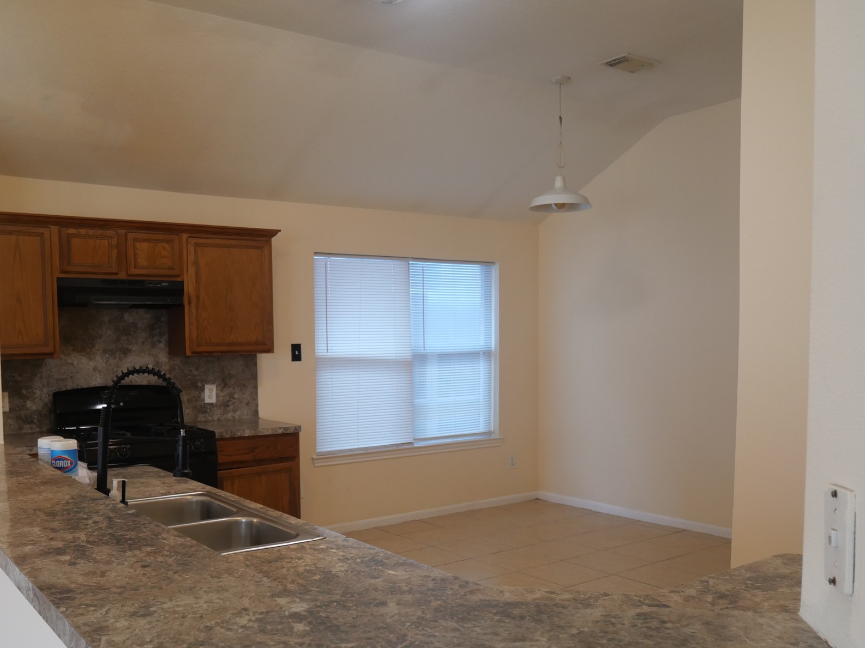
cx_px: 364
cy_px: 413
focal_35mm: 31
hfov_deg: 58.1
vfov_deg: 45.0
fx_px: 775
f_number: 3.5
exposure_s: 1/60
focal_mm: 12
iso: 640
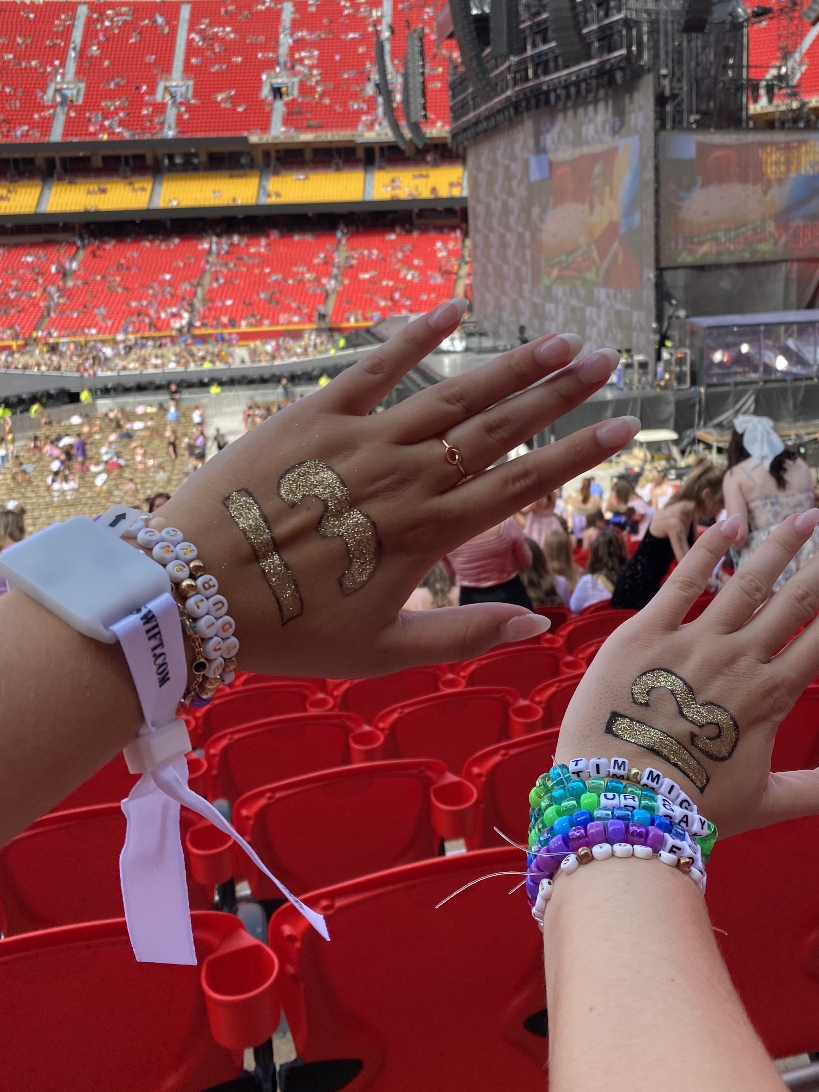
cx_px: 499
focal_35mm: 33
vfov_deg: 55.2
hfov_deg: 42.7
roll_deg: +2.0
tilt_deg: -12.8
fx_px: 1041
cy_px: 488
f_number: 1.8
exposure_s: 1/1135
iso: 32
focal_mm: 4.25
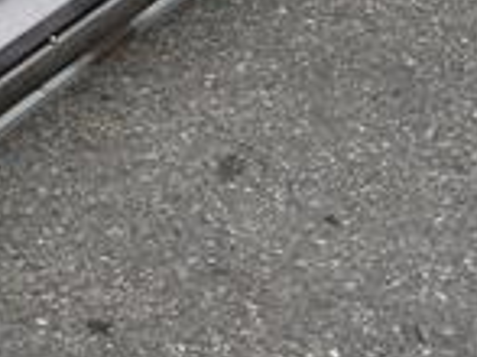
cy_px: -354
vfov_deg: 8.1
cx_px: -289
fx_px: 2396
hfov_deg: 10.9
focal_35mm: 174
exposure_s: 1/200
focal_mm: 20
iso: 100
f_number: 5.6
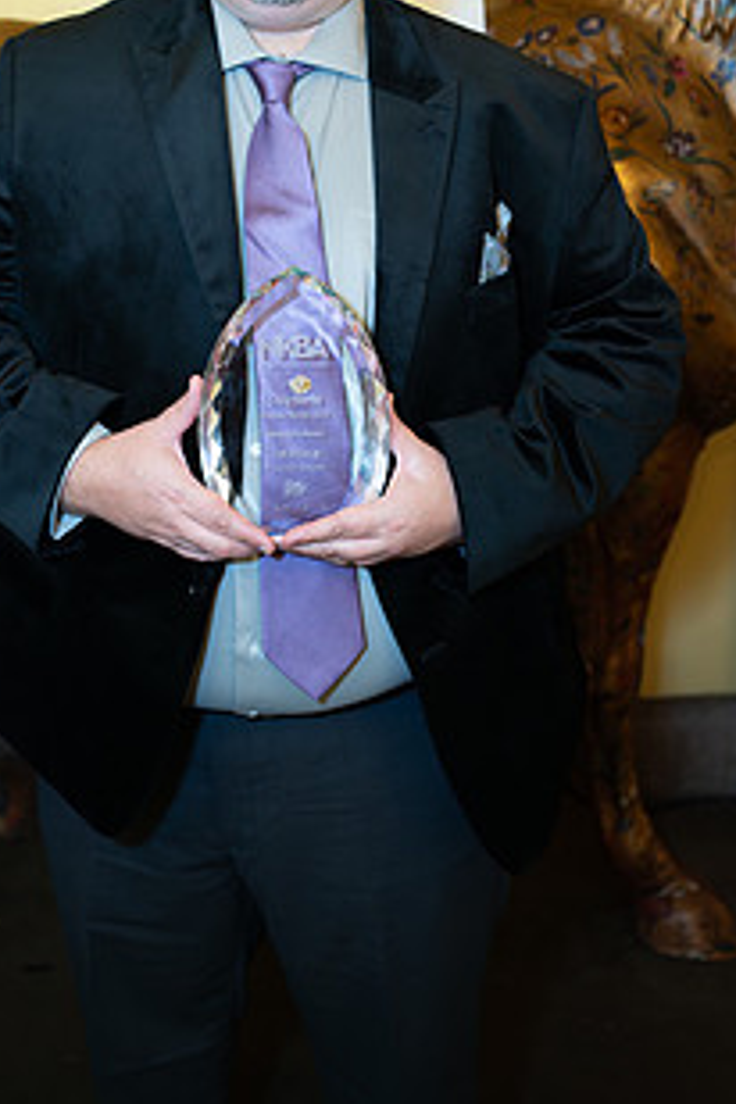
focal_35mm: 51
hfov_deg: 26.3
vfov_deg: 38.3
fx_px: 1564
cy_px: 336
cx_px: 222
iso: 800
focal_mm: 35
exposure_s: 1/100
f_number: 3.2
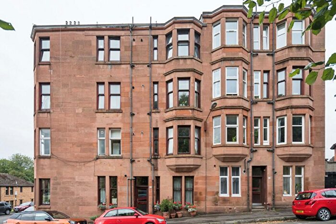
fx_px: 149
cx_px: 168
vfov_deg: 73.8
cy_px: 112
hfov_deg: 96.7
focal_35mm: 16
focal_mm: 16
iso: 1250
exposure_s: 1/6400
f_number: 4
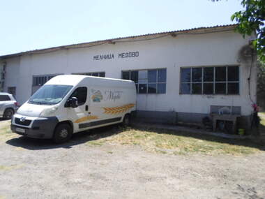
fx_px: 191
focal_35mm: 25
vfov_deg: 54.9
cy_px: 100
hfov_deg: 69.4
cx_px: 132
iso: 80
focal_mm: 4.5
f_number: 2.5
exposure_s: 1/1000
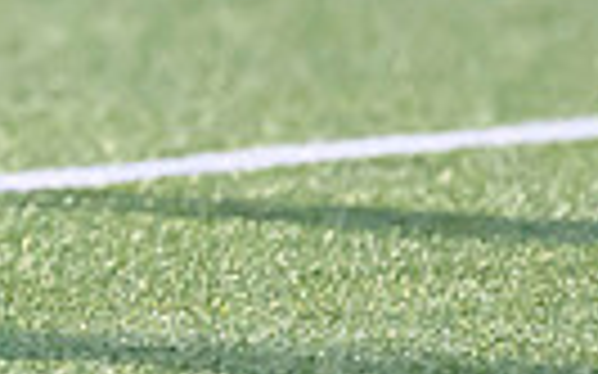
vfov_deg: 0.5
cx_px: -538
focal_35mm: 2857
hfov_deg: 0.7
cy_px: -693
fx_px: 46542
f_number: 2.8
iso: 5000
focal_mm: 400
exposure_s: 1/1600
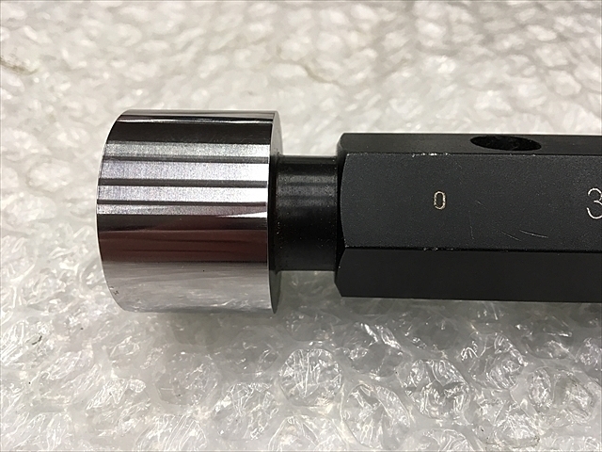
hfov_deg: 61.7
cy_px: 226
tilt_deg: -47.2
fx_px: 504
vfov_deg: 48.2
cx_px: 301
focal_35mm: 29
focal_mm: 4.15
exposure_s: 1/30
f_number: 2.2
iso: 64
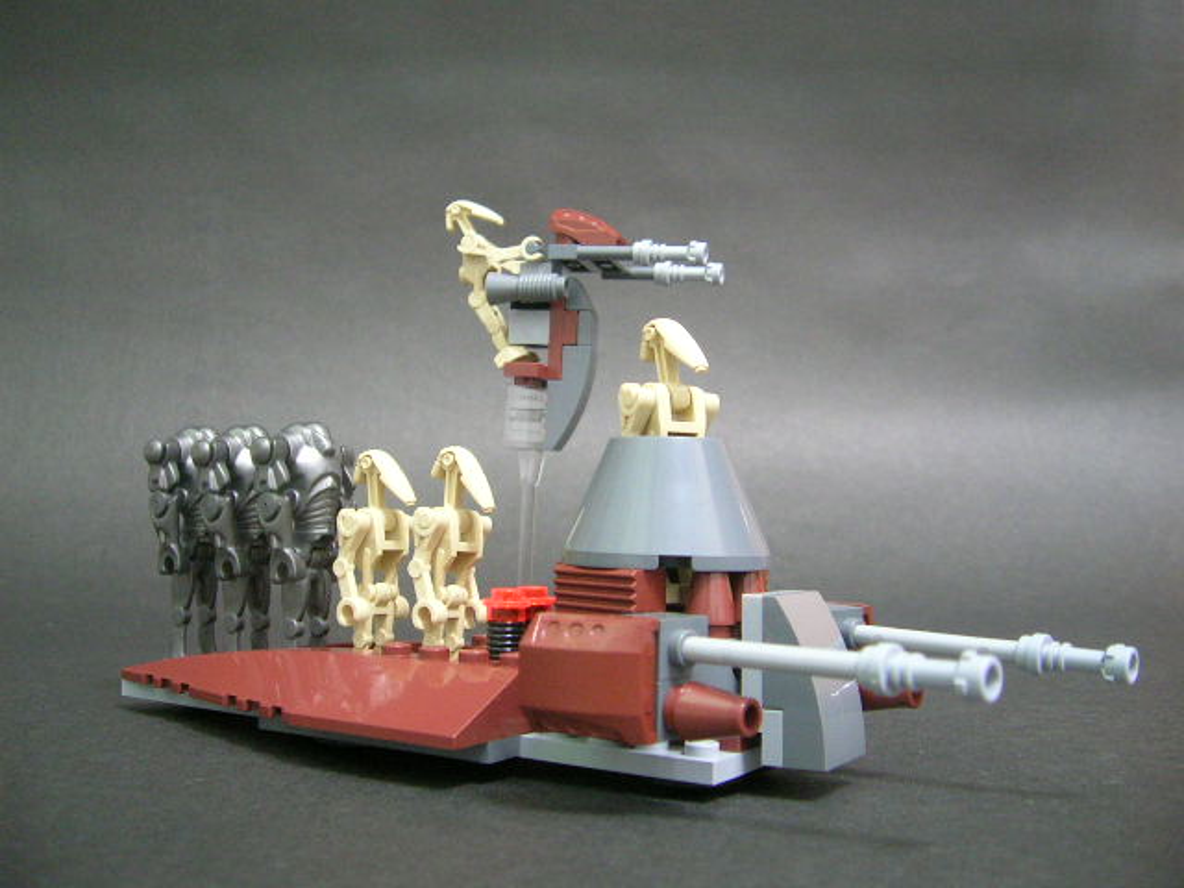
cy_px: 444
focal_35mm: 35
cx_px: 592
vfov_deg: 40.7
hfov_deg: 52.6
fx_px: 1197
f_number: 2.8
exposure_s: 1/3.9
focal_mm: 5.4
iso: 199
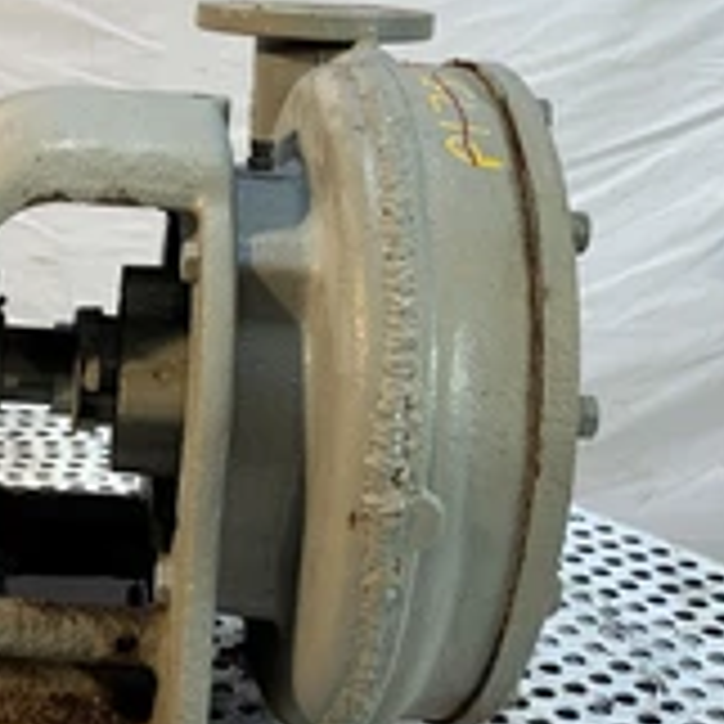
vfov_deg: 30.0
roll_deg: -2.7
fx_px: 1349
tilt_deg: -18.2
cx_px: 58
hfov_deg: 28.7
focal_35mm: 57
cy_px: 328
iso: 25
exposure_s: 1/120
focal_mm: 4.25
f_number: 1.8
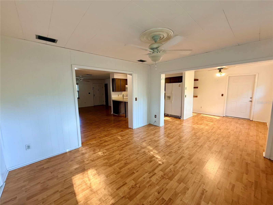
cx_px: 136
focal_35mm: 14
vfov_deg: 85.7
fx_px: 110
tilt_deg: -7.0
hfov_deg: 102.1
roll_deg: +0.8
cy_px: 102
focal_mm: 2.22
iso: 200
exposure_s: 1/60
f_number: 2.2
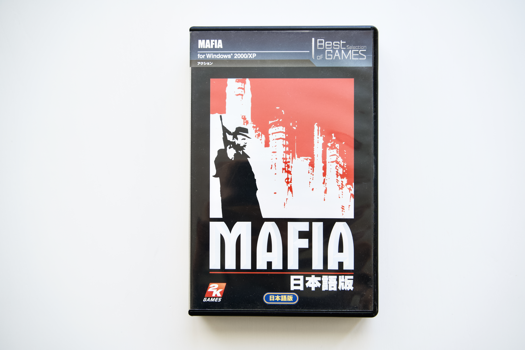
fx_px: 510
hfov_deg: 54.4
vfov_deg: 37.9
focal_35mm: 35
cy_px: 175
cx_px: 262
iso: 640
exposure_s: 1/160
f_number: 2.8
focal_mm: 35
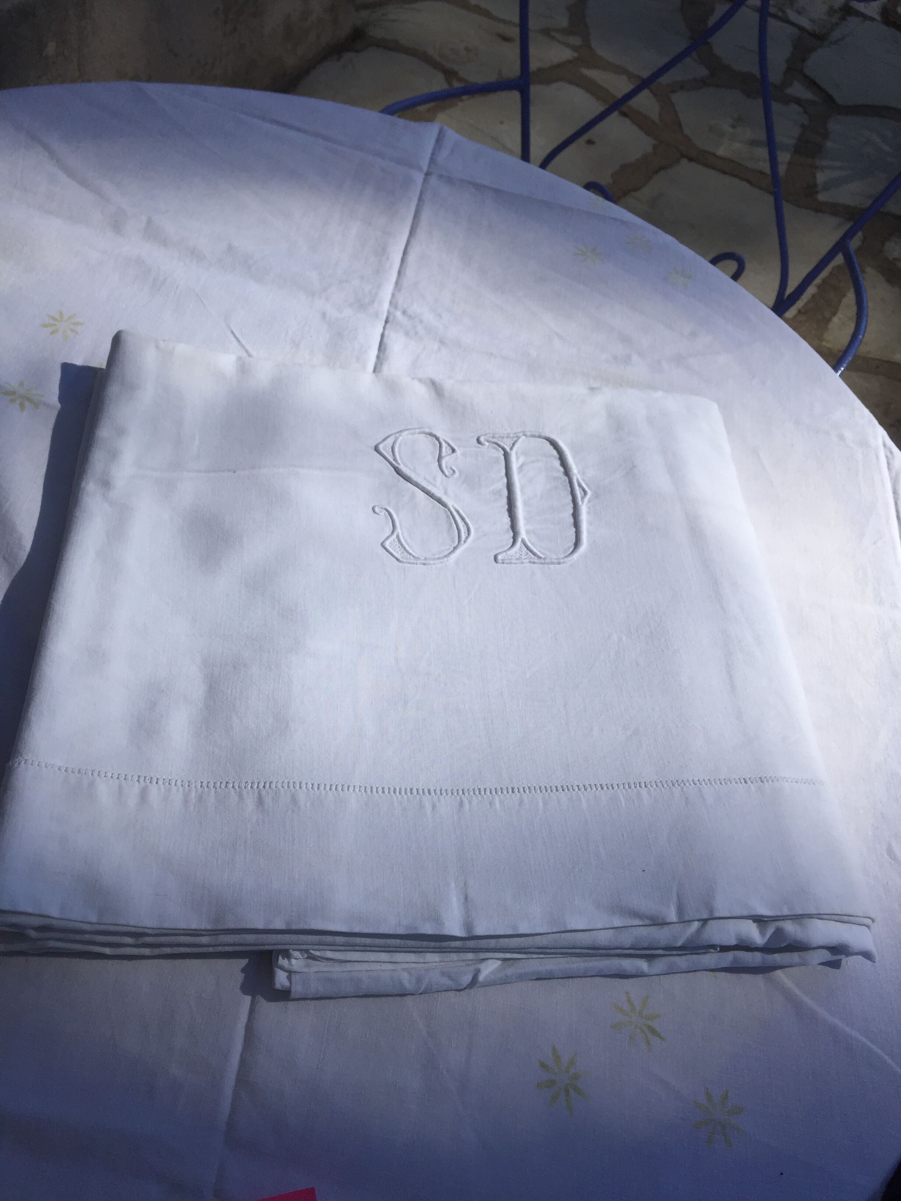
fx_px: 1006
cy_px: 600
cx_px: 450
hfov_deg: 48.2
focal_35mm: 29
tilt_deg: -54.0
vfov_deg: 61.7
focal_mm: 4.15
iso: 32
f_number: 2.2
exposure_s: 1/1647
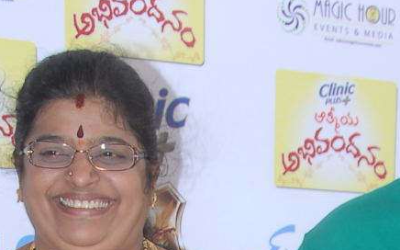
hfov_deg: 13.7
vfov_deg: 7.9
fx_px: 1655
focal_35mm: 152
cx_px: 343
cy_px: 615
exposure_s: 1/125
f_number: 6.3
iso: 200
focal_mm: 27
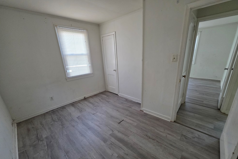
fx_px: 93
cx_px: 120
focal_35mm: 14
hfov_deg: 104.3
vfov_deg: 80.9
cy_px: 88
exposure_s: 1/120
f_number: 1.9
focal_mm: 2.2
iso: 250
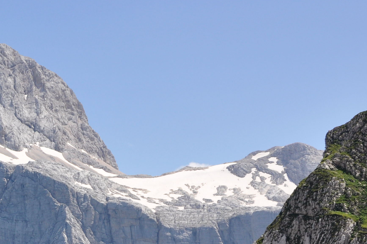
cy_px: 230
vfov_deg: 10.8
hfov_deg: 15.7
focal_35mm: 126
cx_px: -78
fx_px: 1283
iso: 200
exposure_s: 1/320
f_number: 9
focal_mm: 34
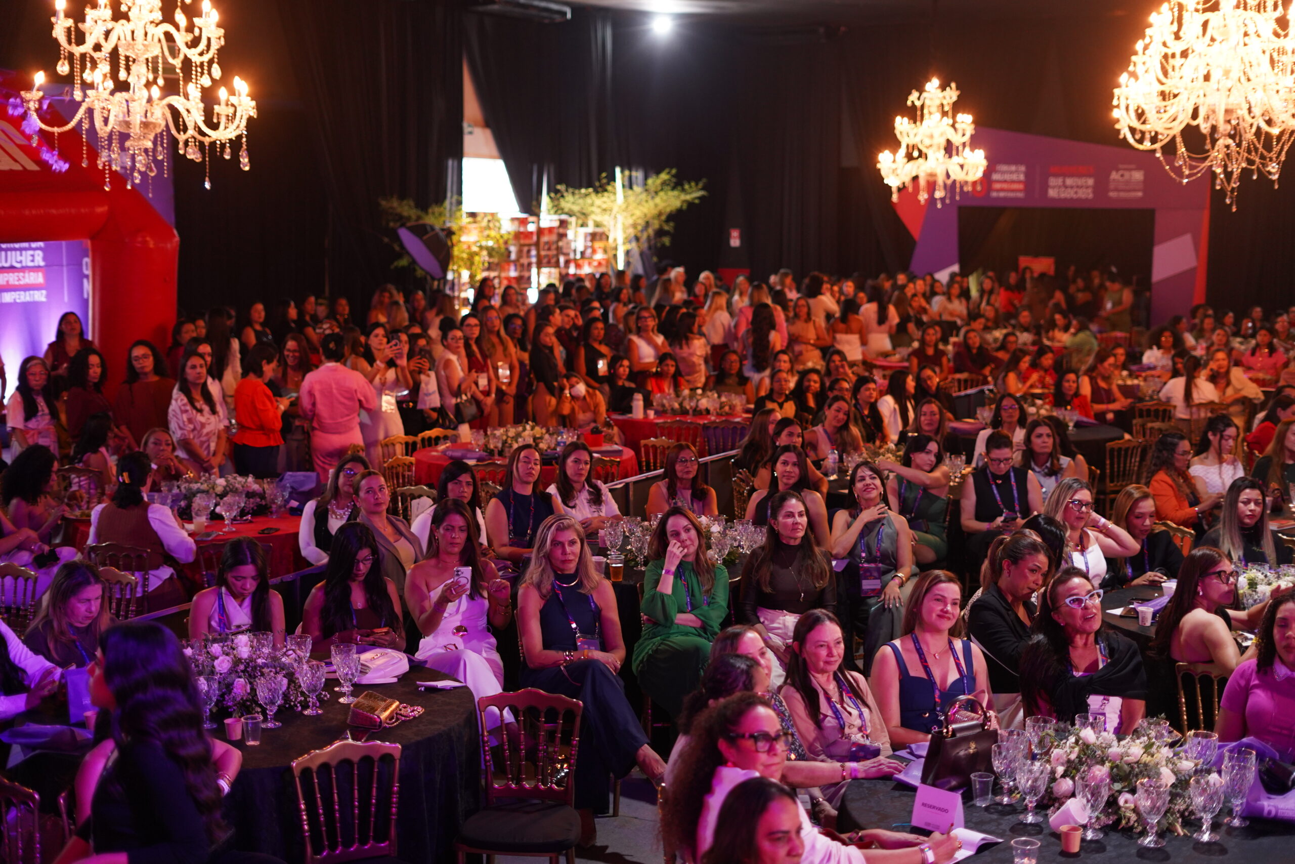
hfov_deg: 39.6
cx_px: 648
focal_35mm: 50
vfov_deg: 27.0
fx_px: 1799
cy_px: 432
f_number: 2
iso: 1600
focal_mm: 50
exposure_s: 1/160
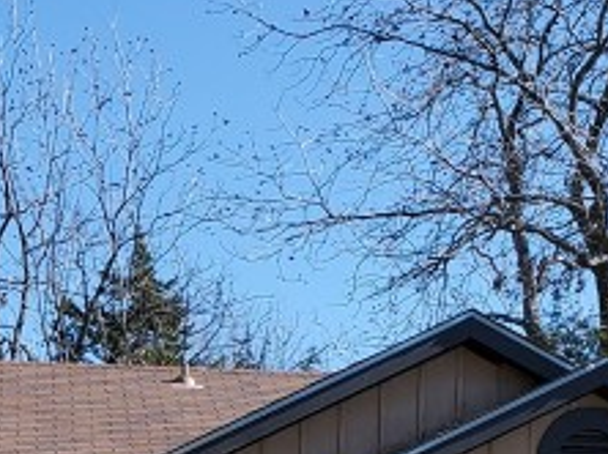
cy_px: 1012
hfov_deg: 15.8
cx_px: -118
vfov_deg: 10.8
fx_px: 2105
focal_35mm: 120
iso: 50
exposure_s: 1/942
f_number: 2.4
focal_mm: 4.3
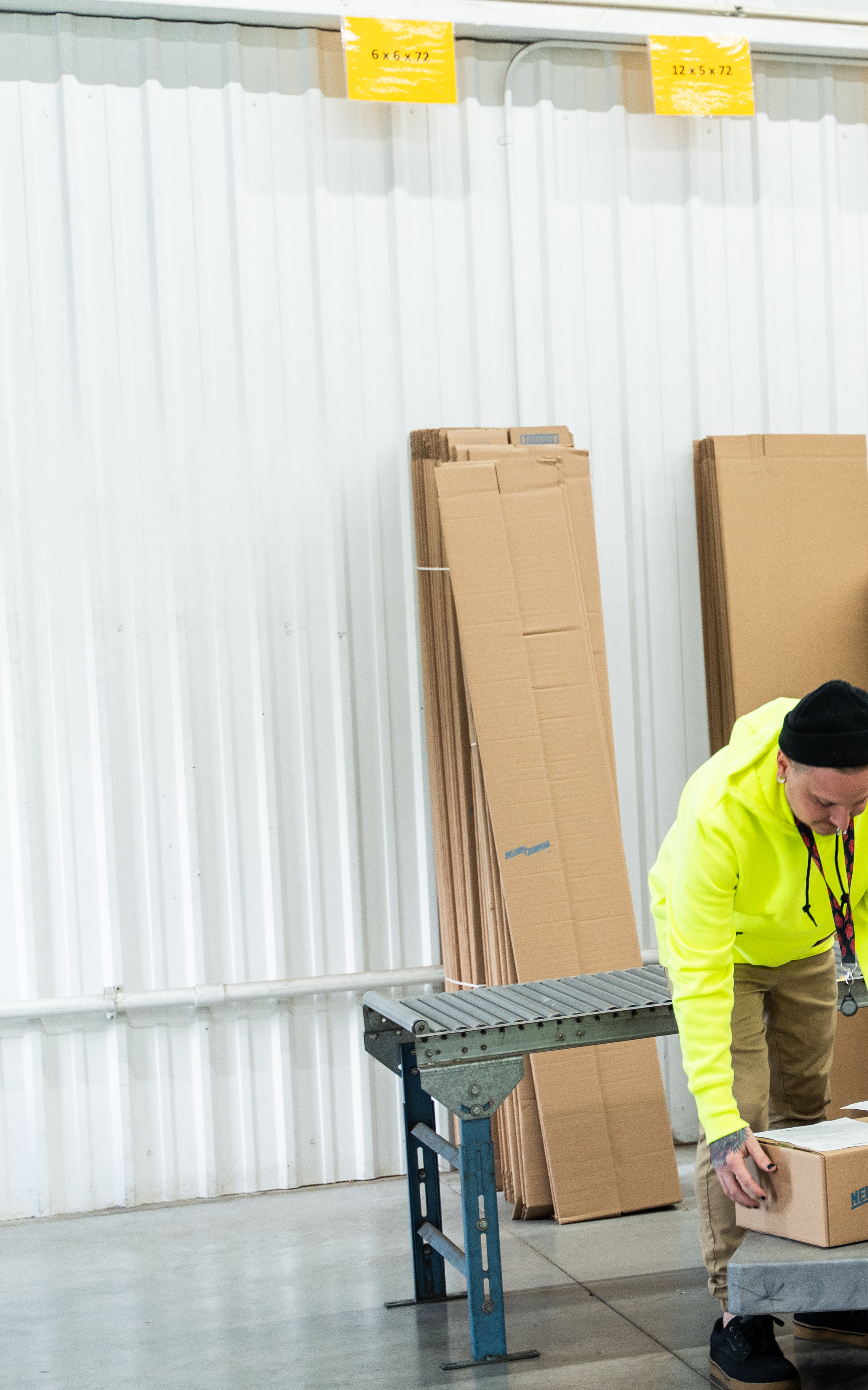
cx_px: 1187
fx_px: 2801
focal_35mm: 74
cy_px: 801
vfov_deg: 27.8
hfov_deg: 16.5
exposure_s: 1/160
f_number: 2.8
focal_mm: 41
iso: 1250
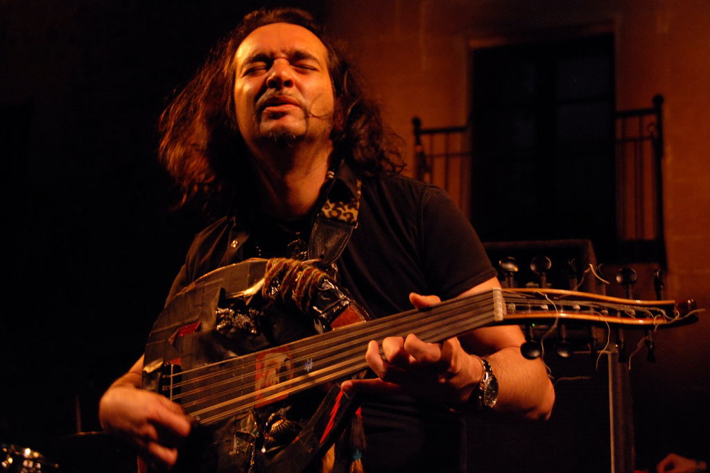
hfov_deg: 41.1
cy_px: 236
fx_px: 946
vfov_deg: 28.1
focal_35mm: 48
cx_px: 355
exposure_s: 1/60
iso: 800
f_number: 4.2
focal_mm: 32
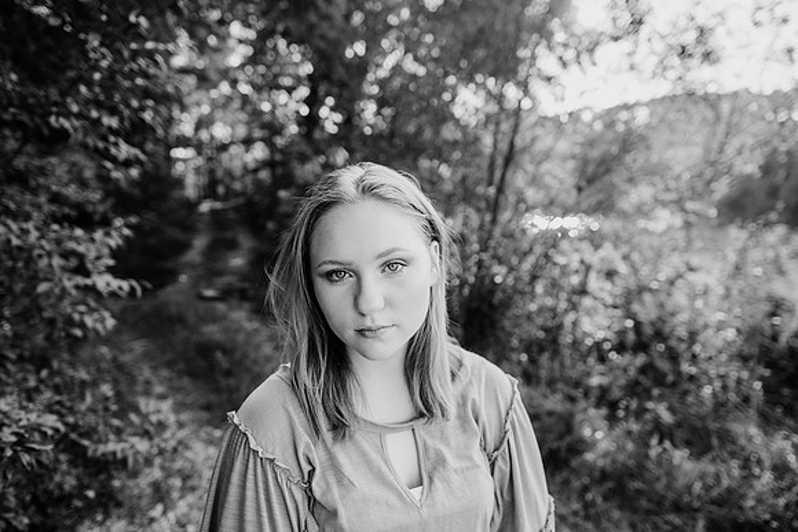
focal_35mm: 24
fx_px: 532
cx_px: 399
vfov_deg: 53.2
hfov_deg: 73.7
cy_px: 266
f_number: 2.8
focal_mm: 24
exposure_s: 1/800
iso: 250
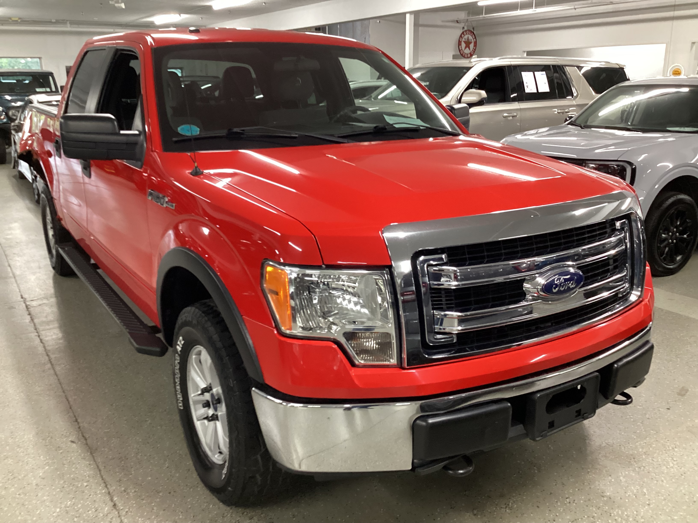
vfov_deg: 45.4
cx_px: 349
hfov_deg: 58.4
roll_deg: +0.1
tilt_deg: -17.5
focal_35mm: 31
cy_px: 262
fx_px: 625
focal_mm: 3.3
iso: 320
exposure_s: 1/40
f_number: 2.4
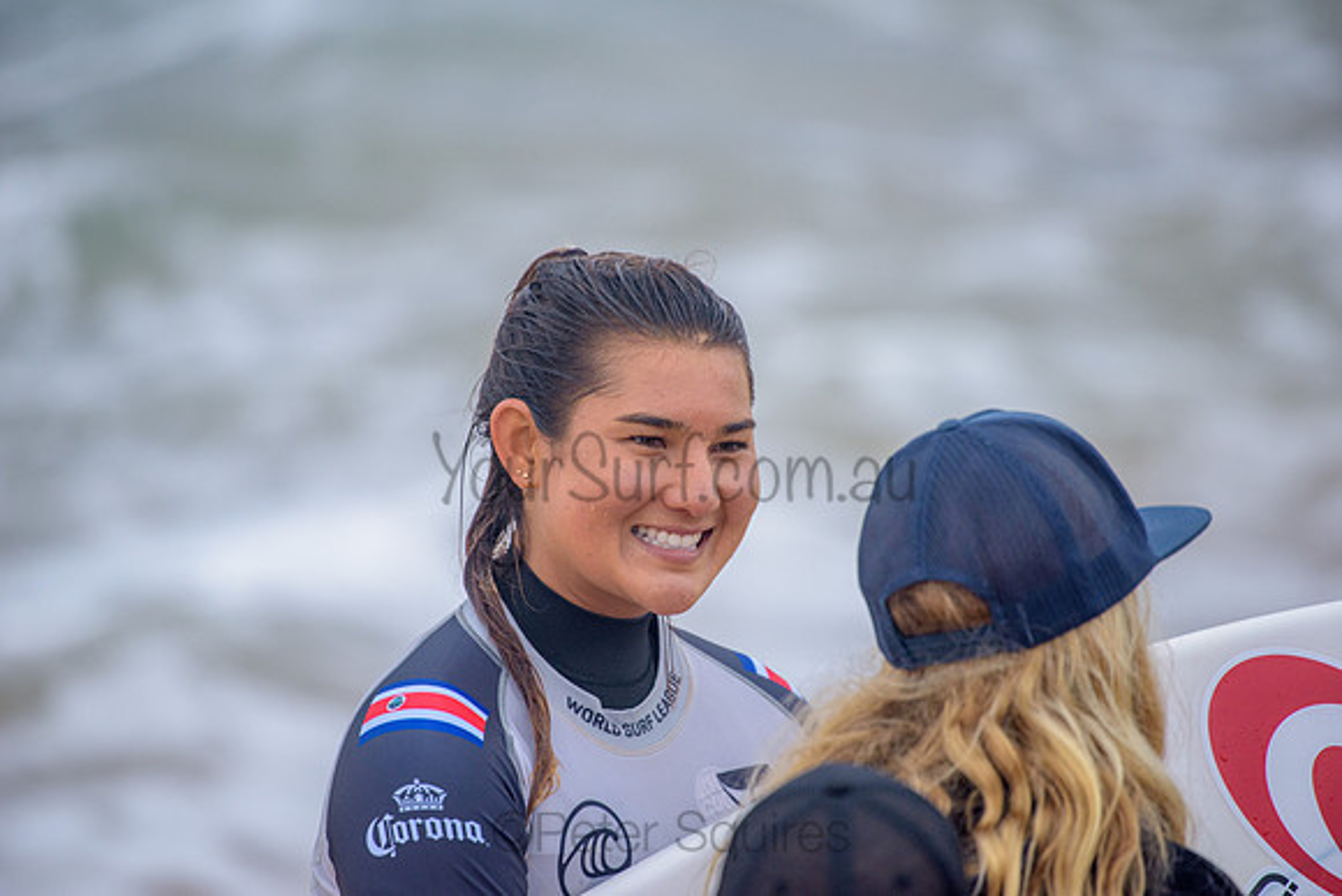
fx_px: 18646
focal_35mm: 500
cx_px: 671
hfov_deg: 4.1
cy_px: 448
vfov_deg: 2.8
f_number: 5.6
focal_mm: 500
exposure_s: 1/1250
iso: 560
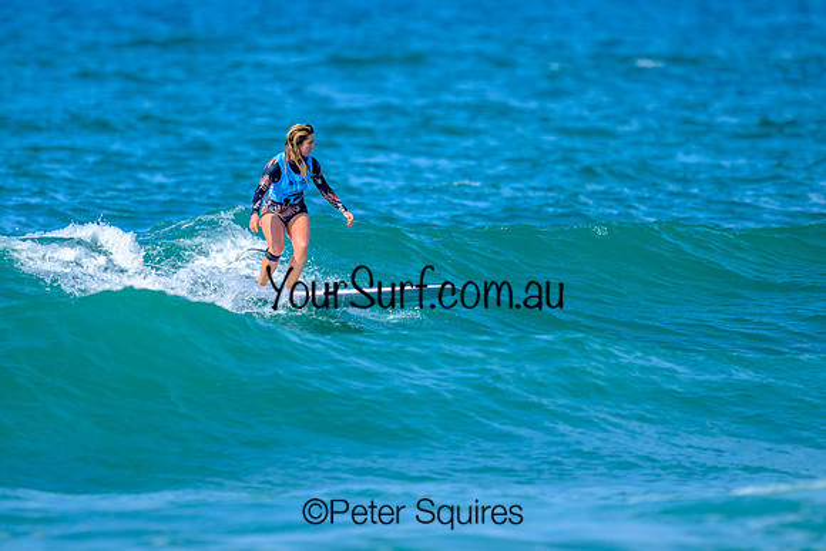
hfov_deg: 1.9
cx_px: 320
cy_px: 197
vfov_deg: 1.3
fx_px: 25243
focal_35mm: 1100
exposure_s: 1/2000
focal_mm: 800
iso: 360
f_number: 6.3
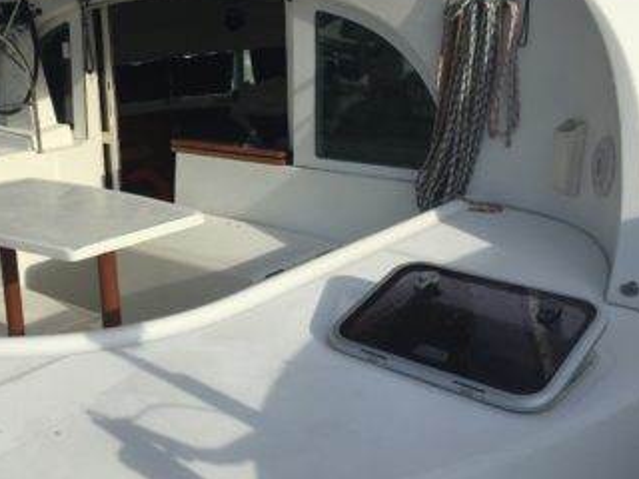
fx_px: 757
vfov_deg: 35.0
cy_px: 182
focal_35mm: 41
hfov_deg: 45.4
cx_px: 239
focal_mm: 4.15
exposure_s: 1/2825
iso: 32
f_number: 2.2
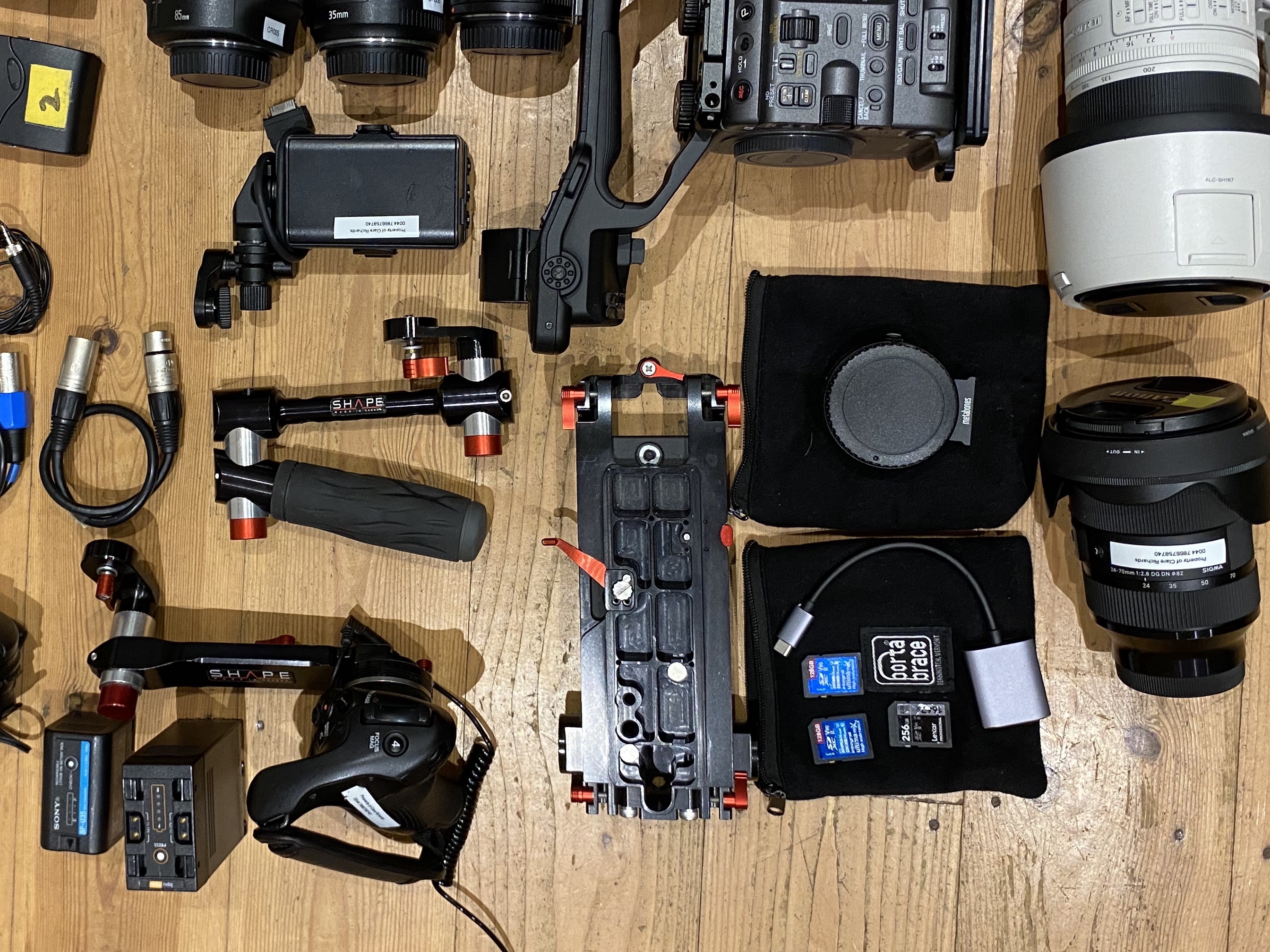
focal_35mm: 39
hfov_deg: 47.0
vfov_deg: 36.6
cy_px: 365
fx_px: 1431
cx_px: 404
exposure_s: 1/50
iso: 250
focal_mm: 4.25
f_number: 1.8
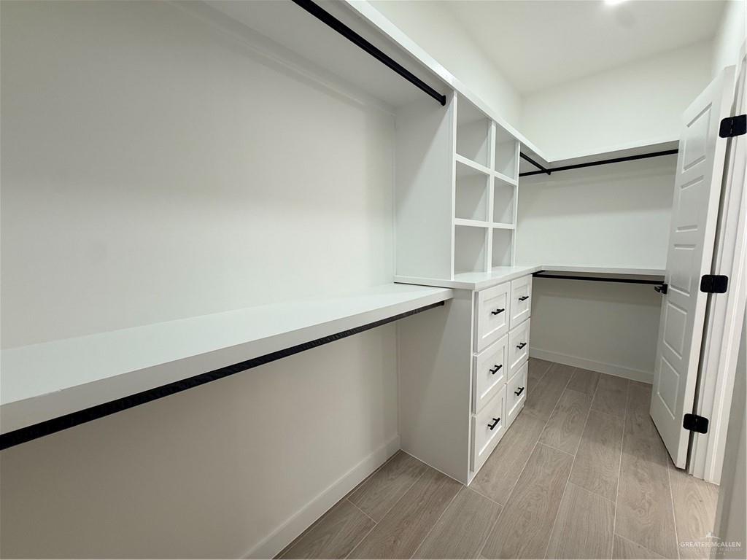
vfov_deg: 85.7
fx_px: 302
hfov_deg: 102.1
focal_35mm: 14
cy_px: 280
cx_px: 374
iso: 160
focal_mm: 2.22
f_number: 2.2
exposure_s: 1/120
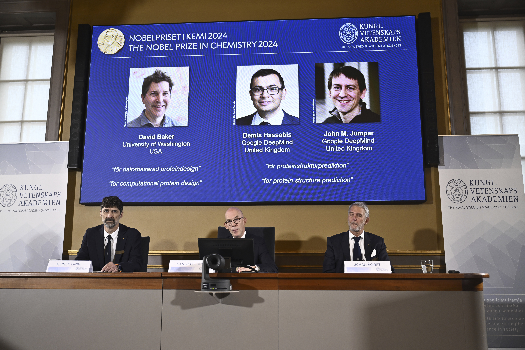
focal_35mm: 34
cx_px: 262
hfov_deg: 55.8
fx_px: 496
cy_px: 175
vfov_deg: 38.9
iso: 800
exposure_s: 1/100
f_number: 2.8
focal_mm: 34
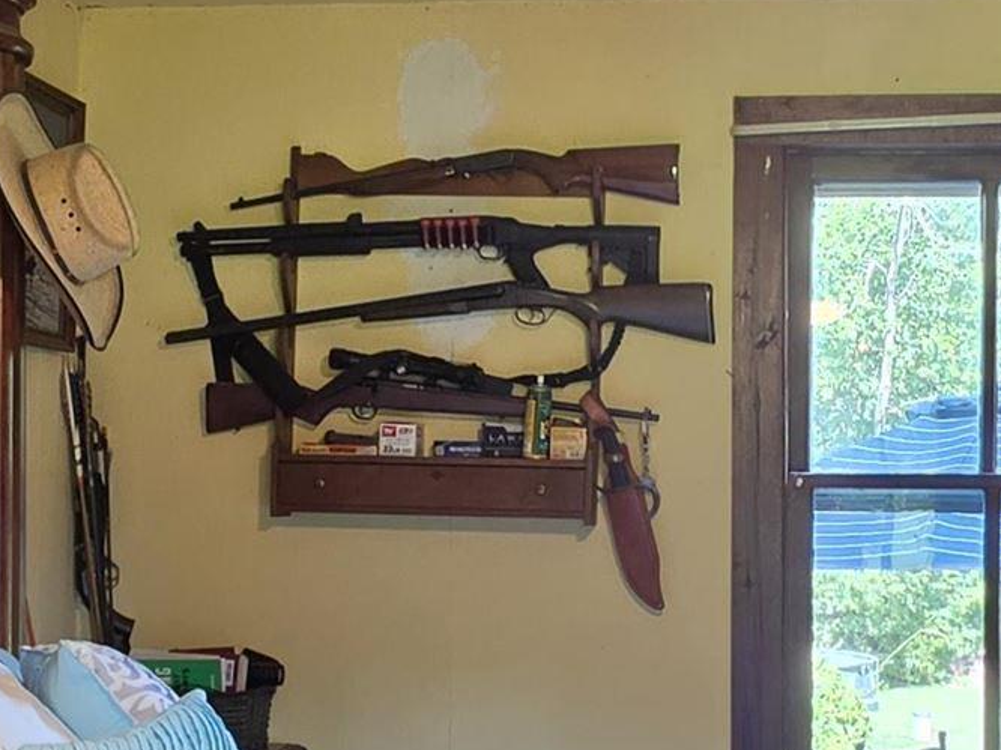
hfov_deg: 32.1
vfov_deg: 24.3
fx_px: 1734
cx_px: 613
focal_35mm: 60
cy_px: 472
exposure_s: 1/60
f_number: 1.9
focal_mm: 2.2
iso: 160
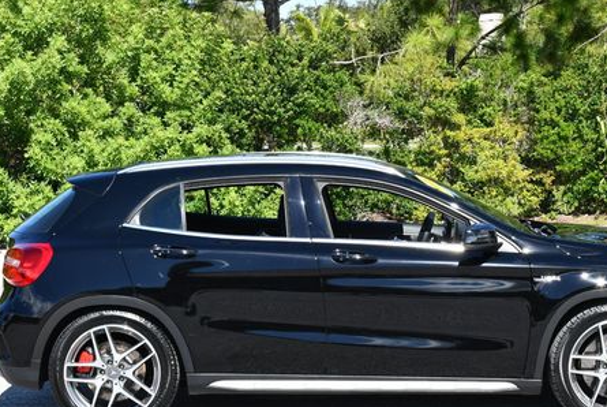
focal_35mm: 92
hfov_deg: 22.1
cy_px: 224
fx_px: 1553
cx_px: 364
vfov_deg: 14.9
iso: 200
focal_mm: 32
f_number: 8
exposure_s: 1/250
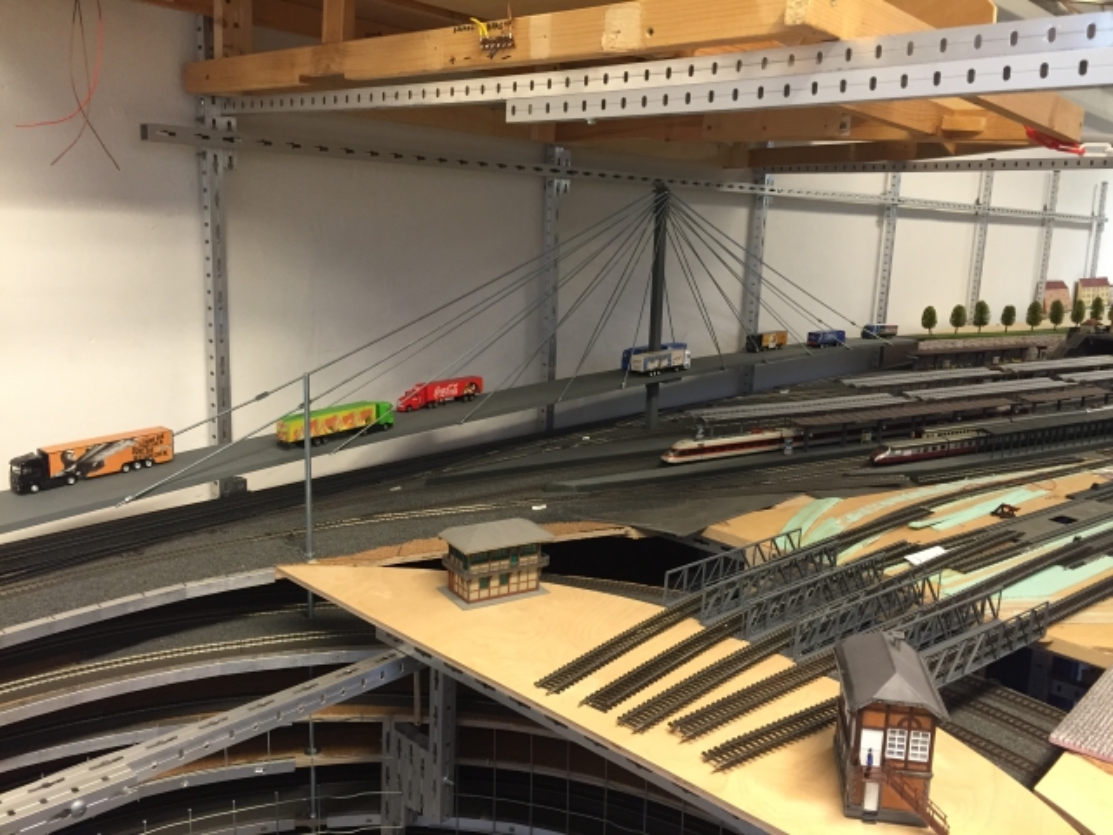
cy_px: 418
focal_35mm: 29
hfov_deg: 61.7
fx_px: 932
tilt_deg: -11.4
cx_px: 556
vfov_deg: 48.2
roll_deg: -2.2
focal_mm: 4.15
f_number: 2.2
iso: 160
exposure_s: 1/33
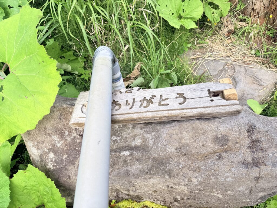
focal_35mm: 24
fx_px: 192
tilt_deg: -41.2
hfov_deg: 71.6
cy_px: 104
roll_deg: +14.8
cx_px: 138
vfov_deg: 56.8
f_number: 1.78
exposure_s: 1/374
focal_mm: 6.76
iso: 80
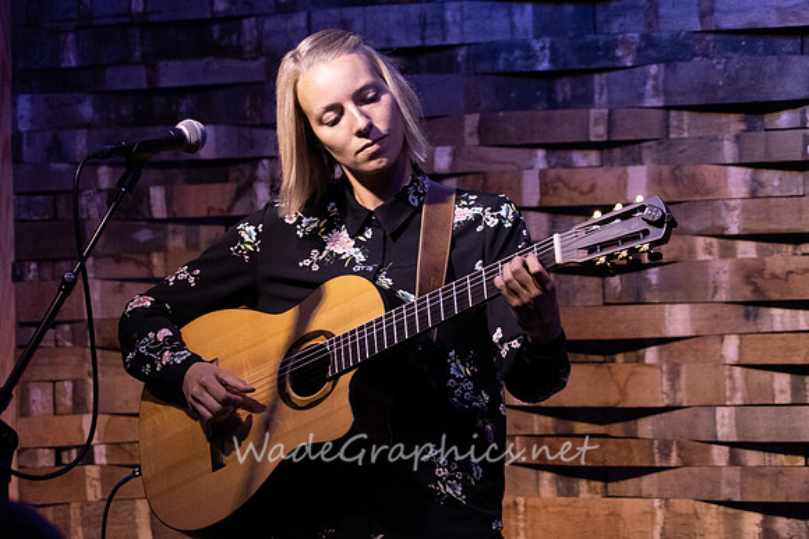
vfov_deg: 4.8
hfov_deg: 7.2
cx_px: 426
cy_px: 234
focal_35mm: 288
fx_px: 6473
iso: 6400
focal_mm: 240
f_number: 6.3
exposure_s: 1/125
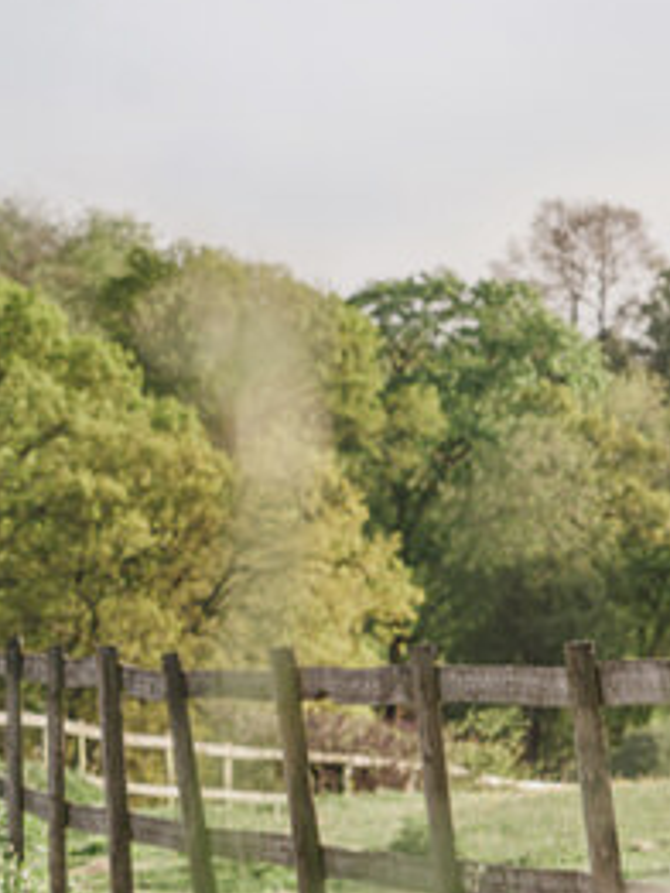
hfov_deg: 6.3
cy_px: 419
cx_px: -345
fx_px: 6060
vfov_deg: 8.4
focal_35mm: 235
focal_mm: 85
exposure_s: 1/640
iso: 200
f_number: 4.5
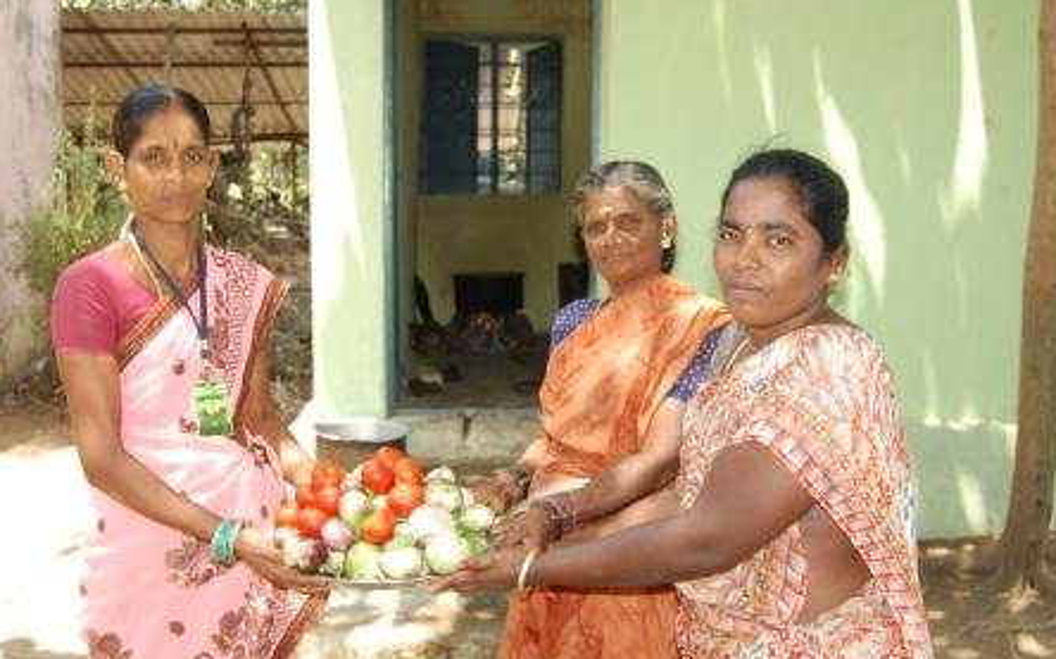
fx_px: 1064
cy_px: 331
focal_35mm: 37
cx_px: 526
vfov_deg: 34.4
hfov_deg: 52.8
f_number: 5
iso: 200
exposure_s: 1/125
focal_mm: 24
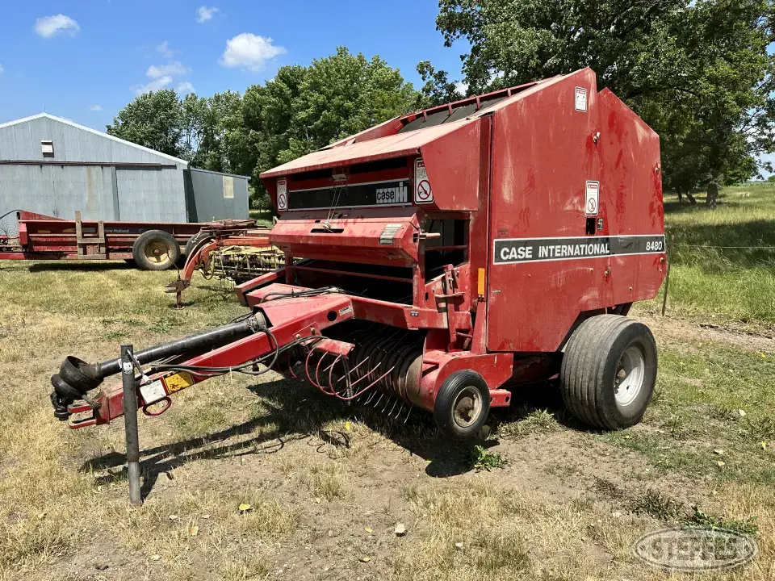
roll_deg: -0.8
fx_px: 537
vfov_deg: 56.8
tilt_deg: -10.6
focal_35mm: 24
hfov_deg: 71.6
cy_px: 290
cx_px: 388
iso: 80
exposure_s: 1/3155
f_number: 1.78
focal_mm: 6.86
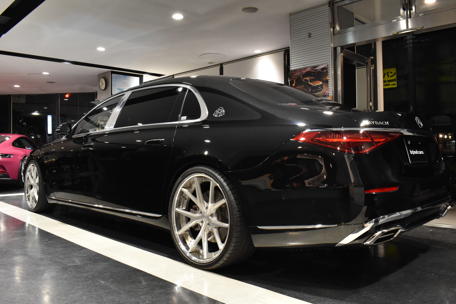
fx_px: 380
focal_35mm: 30
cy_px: 152
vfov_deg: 43.6
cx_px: 228
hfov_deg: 61.9
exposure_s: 1/30
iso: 2000
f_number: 8
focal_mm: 20
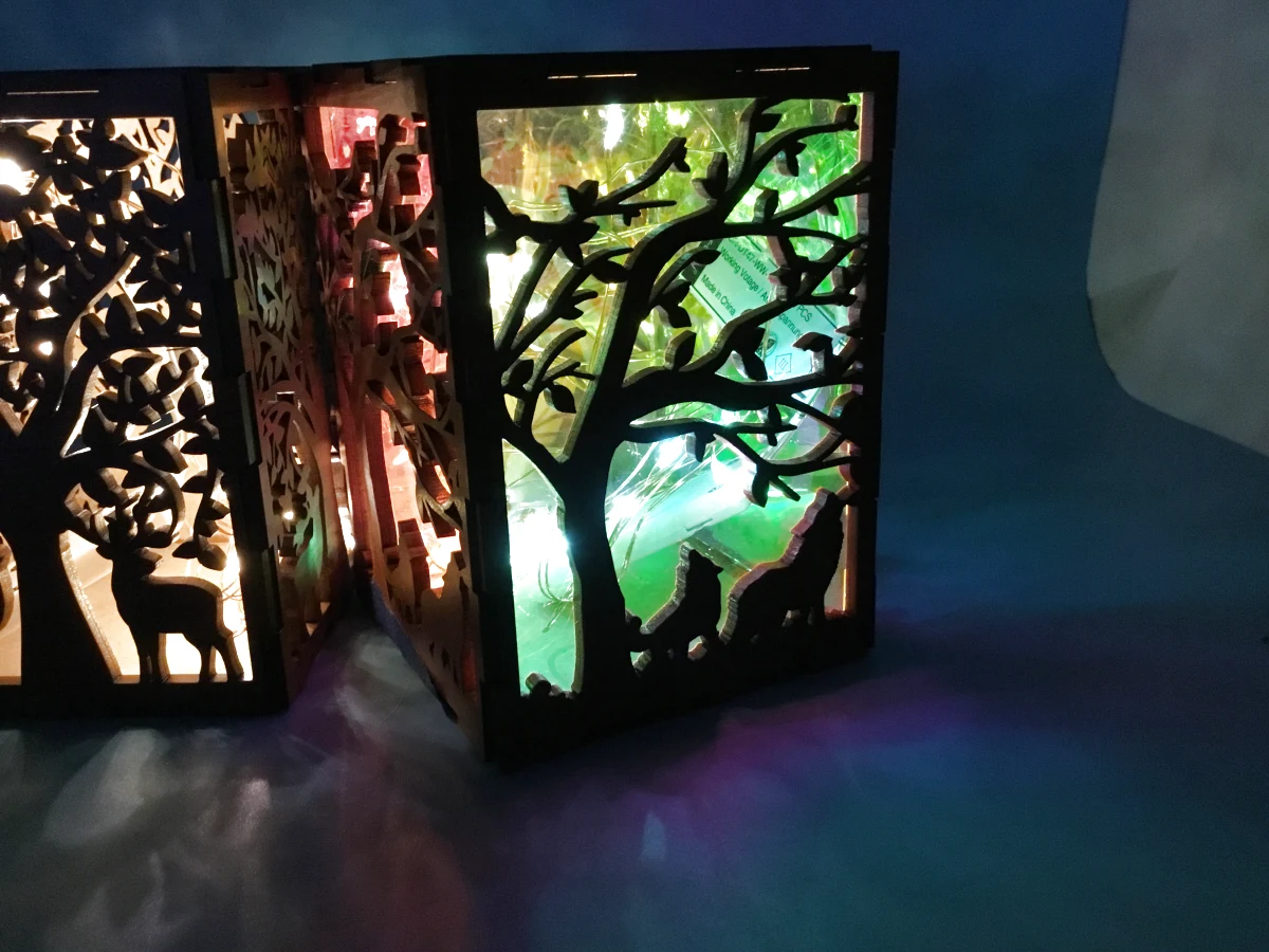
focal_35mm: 31
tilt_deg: -20.2
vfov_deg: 45.4
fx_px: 1136
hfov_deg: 58.4
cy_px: 476
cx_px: 634
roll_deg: +1.4
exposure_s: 1/15
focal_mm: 3.3
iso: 250
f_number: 2.4
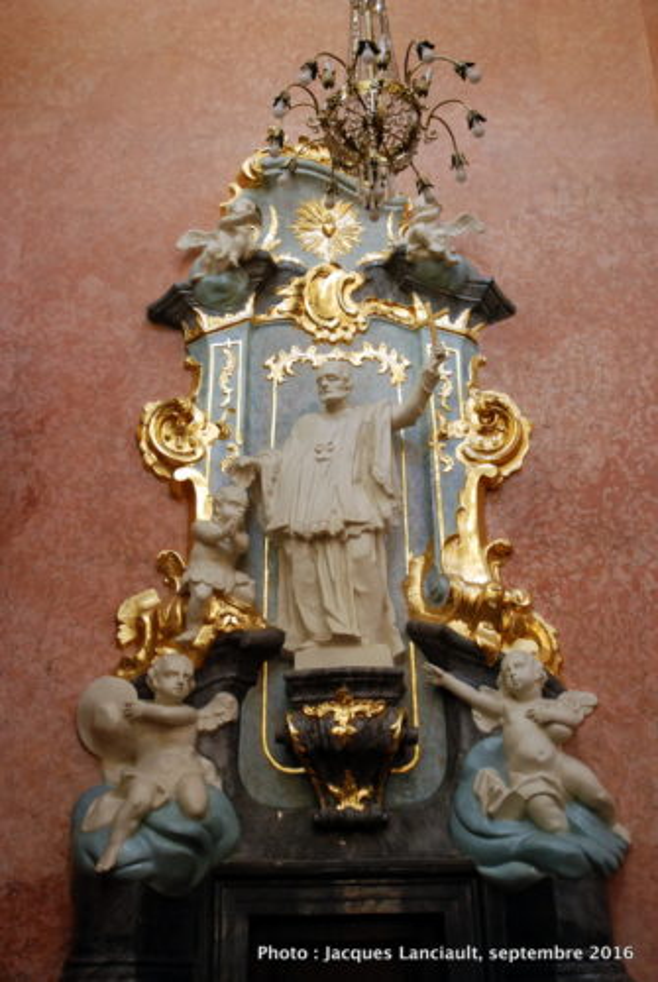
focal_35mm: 40
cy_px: 491
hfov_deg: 33.1
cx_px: 329
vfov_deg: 47.9
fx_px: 1106
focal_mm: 27
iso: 1000
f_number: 3.8
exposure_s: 1/25
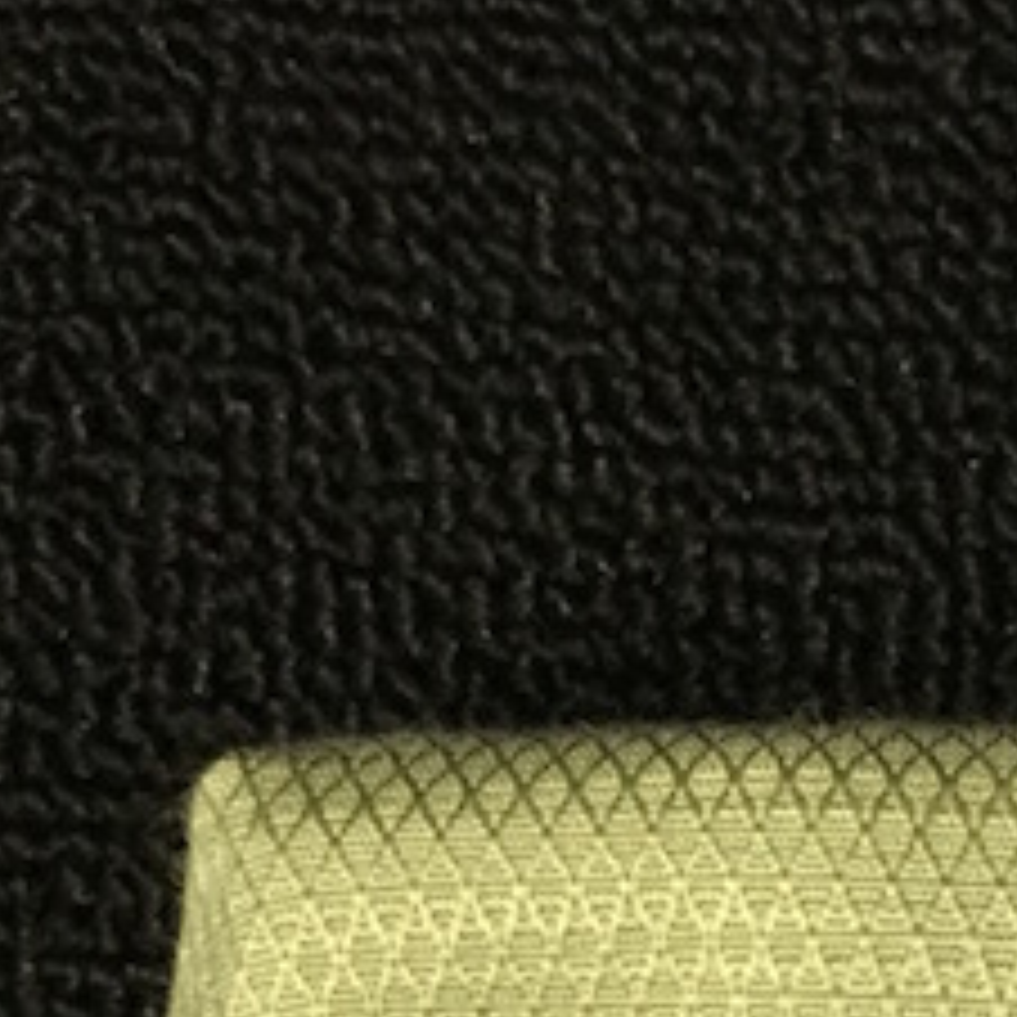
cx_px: 972
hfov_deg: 19.5
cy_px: 1062
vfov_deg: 19.3
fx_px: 2892
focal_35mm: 87
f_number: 2.2
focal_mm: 4.15
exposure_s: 1/25
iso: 200
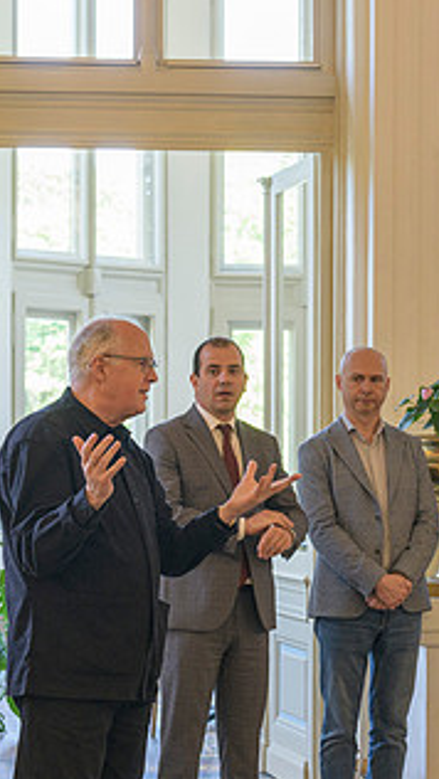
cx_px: 123
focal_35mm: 97
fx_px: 2005
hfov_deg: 12.5
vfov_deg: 22.0
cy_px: 473
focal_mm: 38
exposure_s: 1/80
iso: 500
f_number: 4
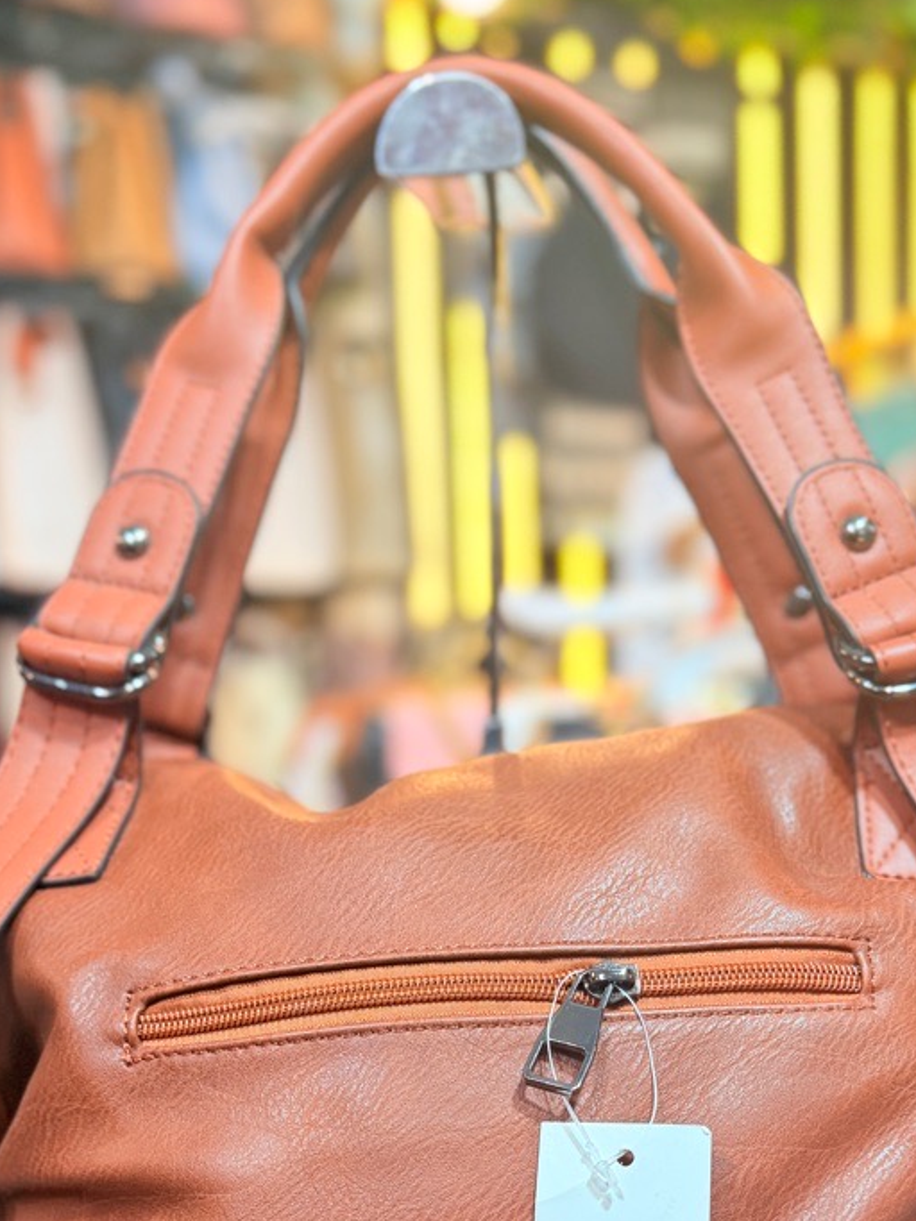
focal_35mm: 45
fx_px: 1588
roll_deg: +1.7
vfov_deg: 40.4
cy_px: 974
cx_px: 481
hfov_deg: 32.2
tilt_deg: -8.7
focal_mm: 6.76
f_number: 1.78
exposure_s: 1/100
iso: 100
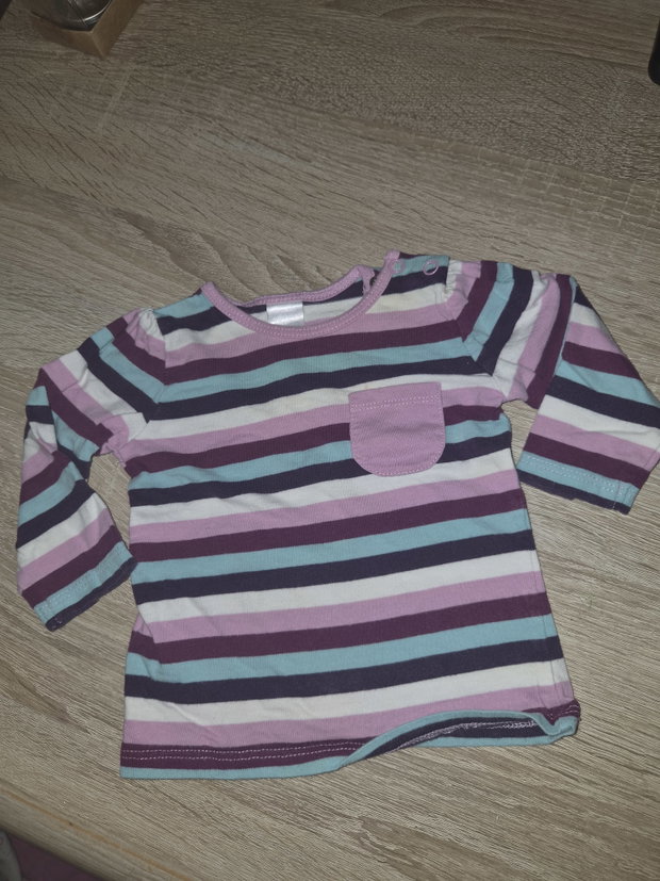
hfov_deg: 58.9
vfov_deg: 73.9
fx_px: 585
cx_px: 330
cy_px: 440
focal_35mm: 23
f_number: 1.8
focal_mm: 5.4
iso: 25
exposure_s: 1/63
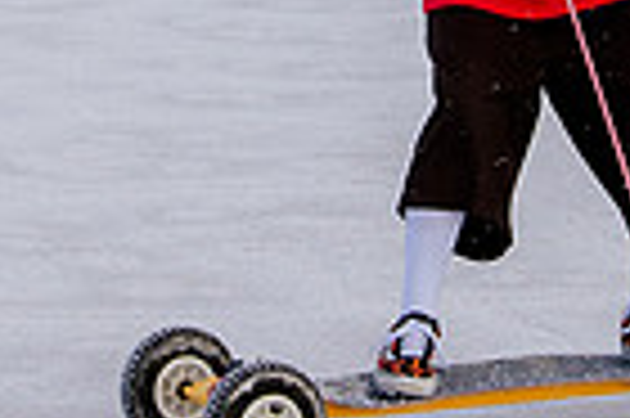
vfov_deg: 5.0
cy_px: -333
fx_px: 4719
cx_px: 254
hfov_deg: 7.6
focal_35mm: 270
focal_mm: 50
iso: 400
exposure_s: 1/2000
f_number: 5.6
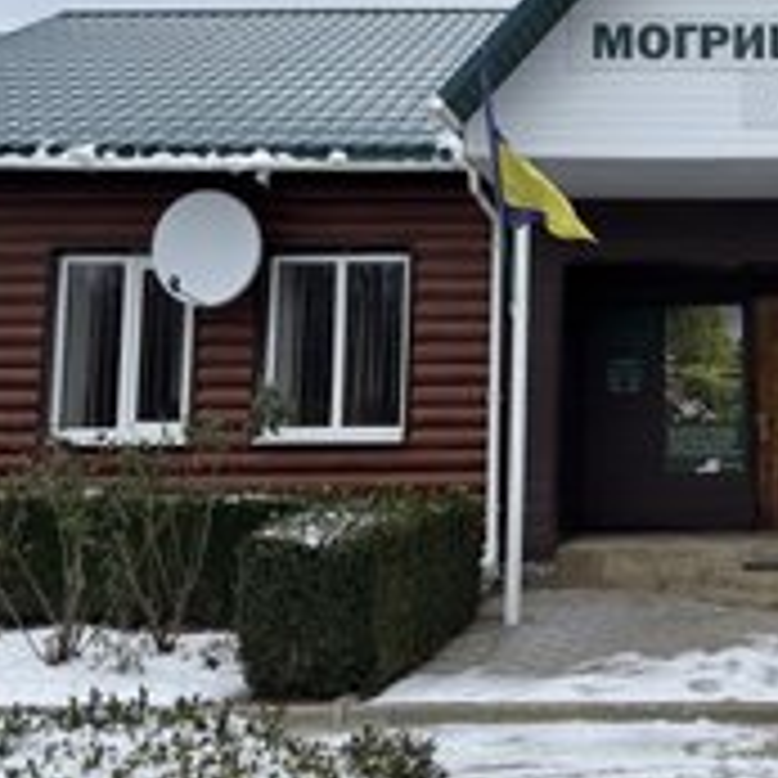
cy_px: 292
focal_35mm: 49
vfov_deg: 34.5
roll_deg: +1.0
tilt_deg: +7.0
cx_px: 751
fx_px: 1246
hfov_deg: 32.3
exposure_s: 1/966
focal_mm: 6.76
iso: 80
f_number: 1.78
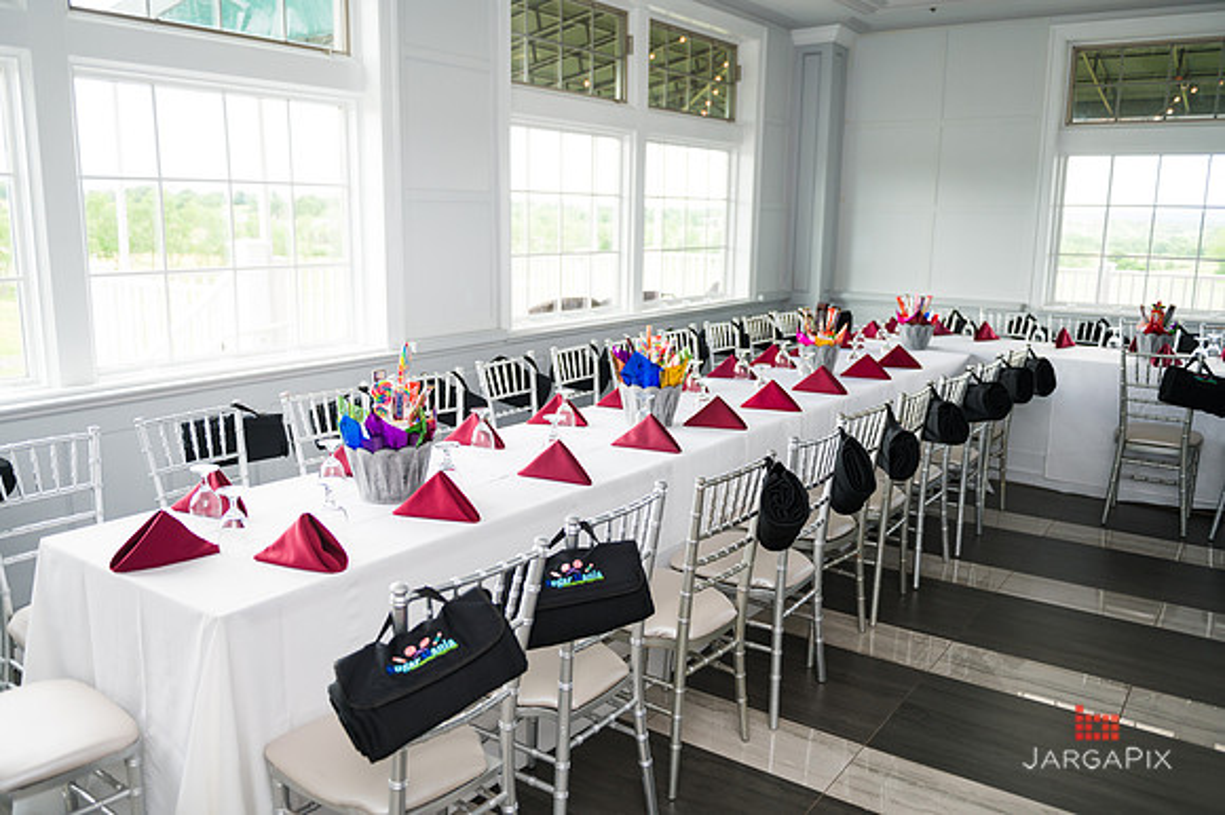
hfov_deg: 63.7
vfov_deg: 44.9
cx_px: 612
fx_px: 986
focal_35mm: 29
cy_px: 408
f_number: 3.2
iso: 200
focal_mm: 29
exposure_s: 1/200
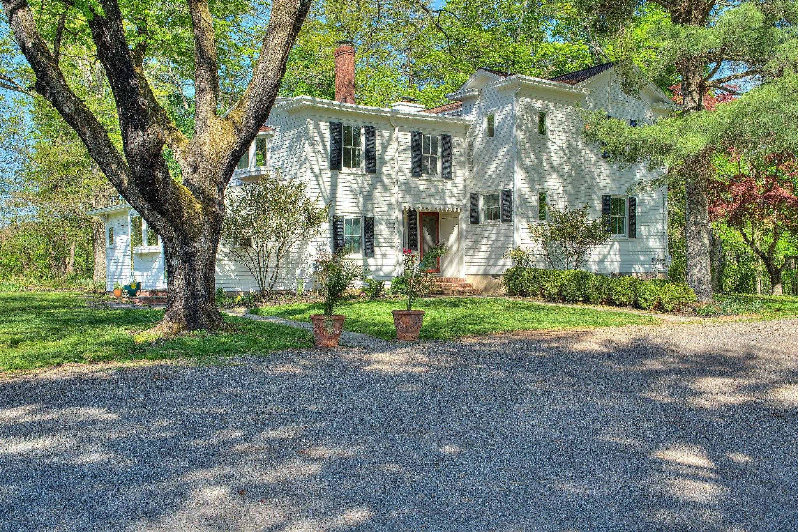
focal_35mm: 35
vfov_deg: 37.8
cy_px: 266
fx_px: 776
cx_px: 399
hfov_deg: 54.4
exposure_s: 1/80
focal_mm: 35
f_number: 8
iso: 100
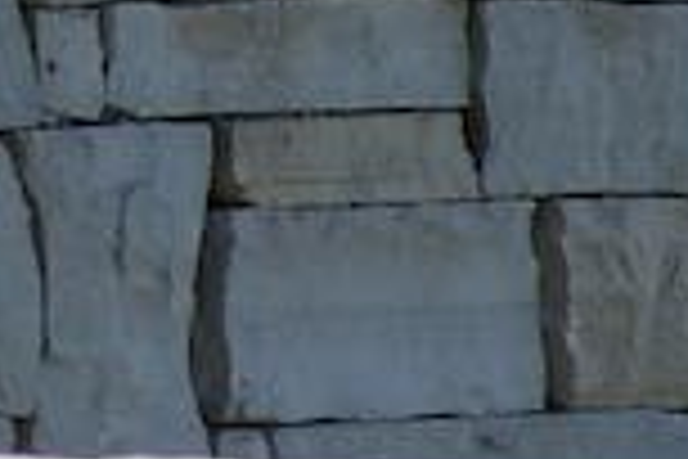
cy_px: -495
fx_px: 22473
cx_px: -1268
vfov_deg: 1.2
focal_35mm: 1176
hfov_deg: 1.7
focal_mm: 100
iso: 400
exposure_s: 1/500
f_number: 7.1
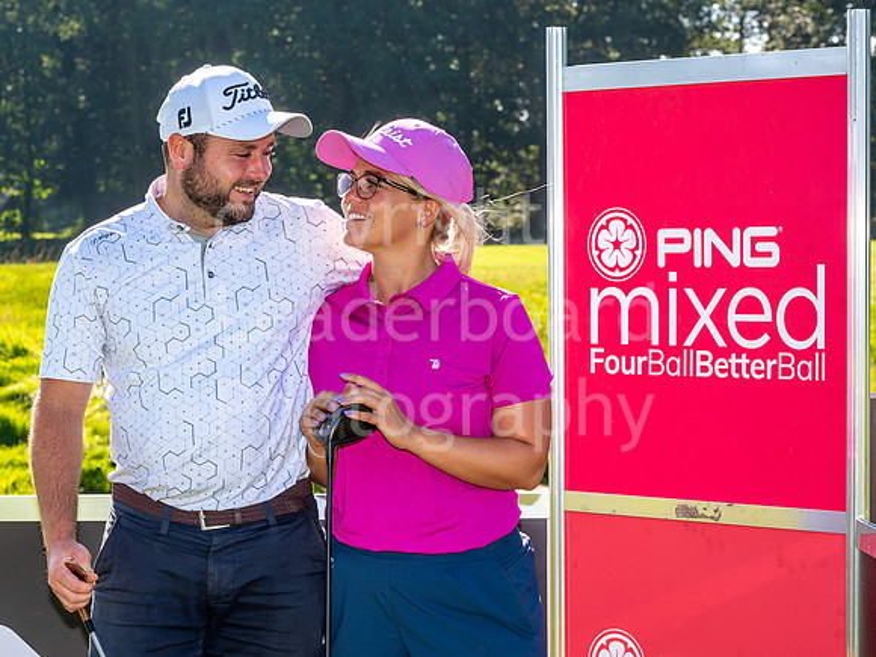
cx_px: 400
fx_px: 2694
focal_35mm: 106
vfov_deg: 13.9
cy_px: 328
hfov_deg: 18.5
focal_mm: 95
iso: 200
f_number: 11
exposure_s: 1/200
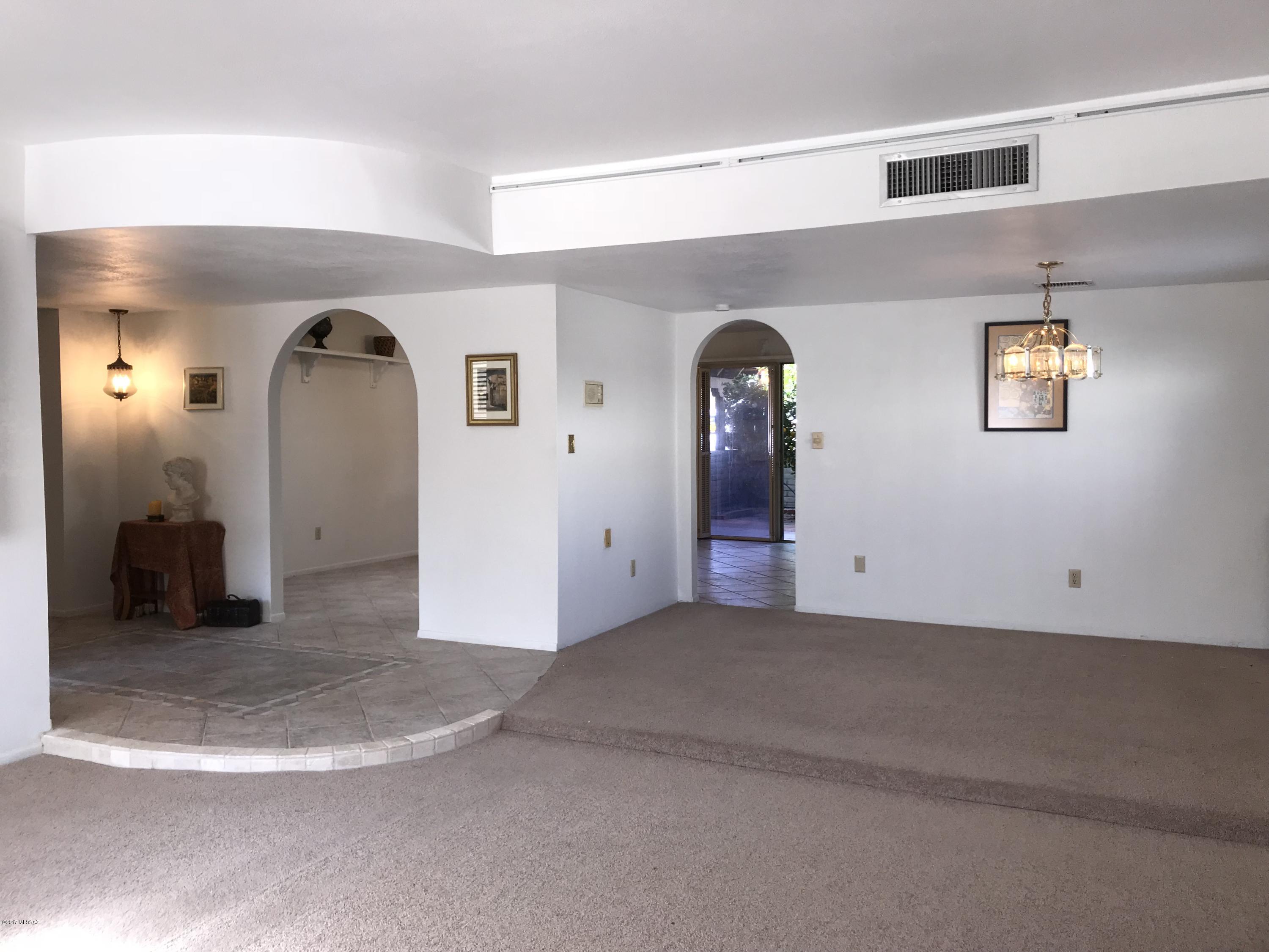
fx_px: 1026
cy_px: 476
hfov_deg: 63.4
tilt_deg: -2.3
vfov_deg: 49.7
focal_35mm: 28
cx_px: 634
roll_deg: -0.6
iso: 20
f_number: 1.8
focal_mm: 3.99
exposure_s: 1/77
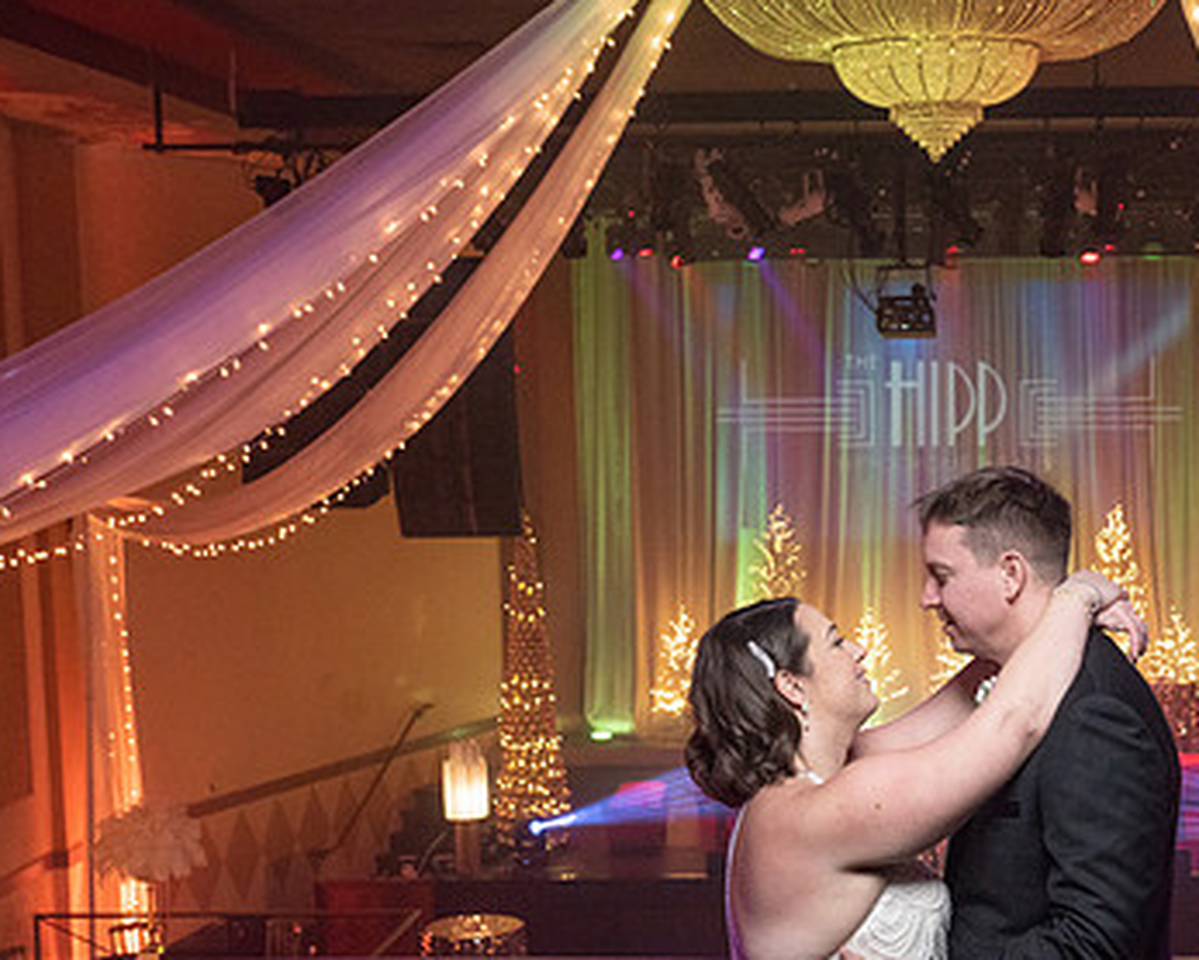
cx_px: 886
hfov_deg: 30.0
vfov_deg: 24.5
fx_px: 2201
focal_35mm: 62
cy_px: 650
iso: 4000
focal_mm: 38
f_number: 5.6
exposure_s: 1/100
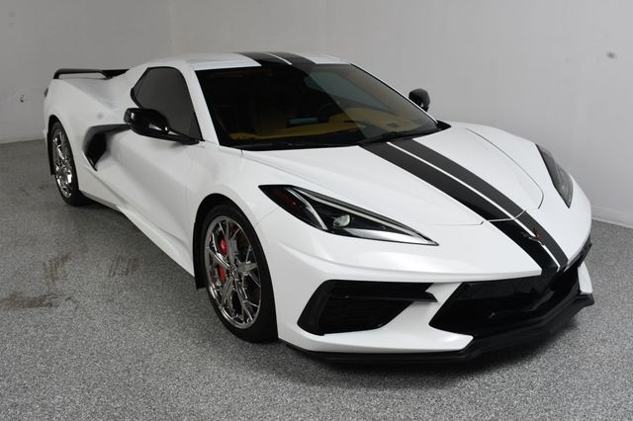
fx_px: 633
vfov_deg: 36.8
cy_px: 210
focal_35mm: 36
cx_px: 316
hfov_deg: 53.2
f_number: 13
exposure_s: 1/160
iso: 100
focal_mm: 24
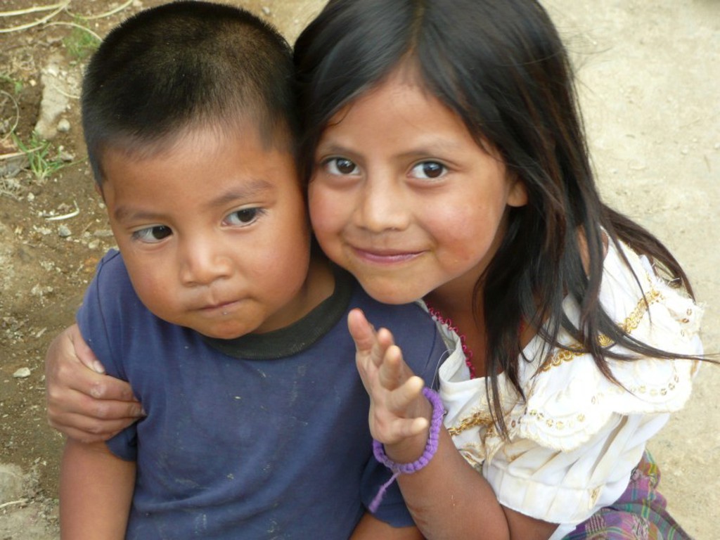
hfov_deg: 14.0
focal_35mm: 141
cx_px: 360
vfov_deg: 10.5
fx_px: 2933
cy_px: 270
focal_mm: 23.1
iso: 100
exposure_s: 1/50
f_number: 4.8
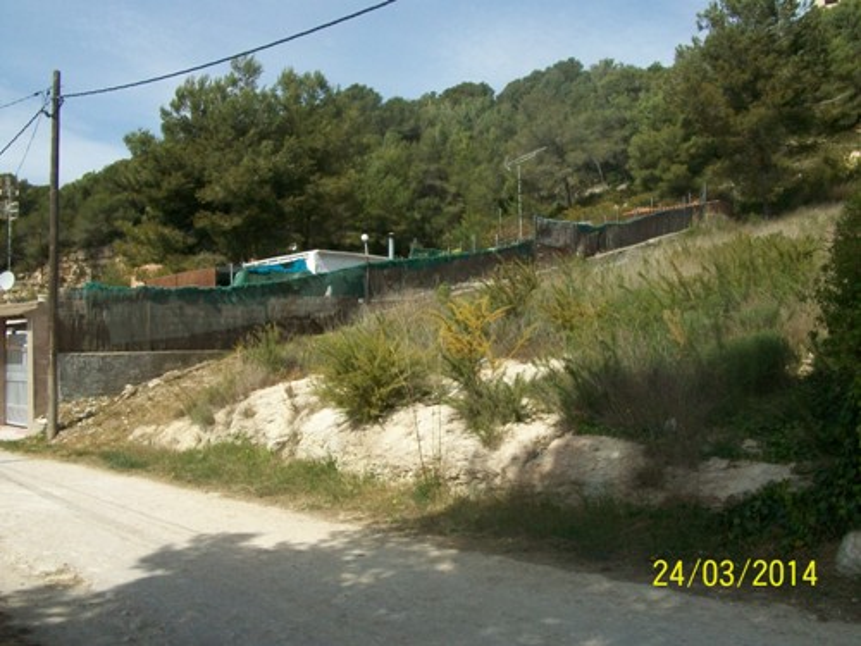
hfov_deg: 54.0
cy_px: 323
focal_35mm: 34
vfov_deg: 41.8
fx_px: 846
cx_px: 430
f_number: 5.5
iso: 80
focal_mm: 5.7
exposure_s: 1/500
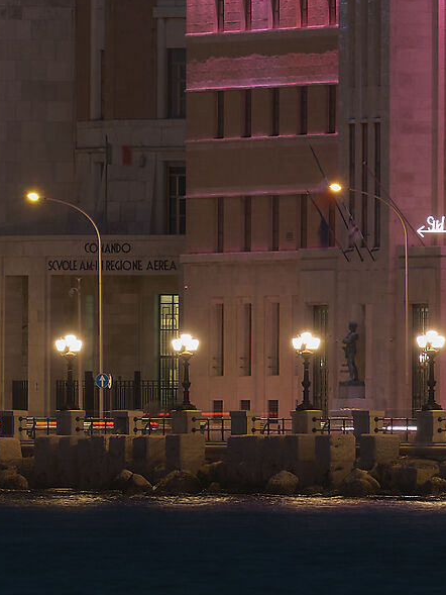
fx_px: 20178
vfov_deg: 1.7
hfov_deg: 1.3
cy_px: -44
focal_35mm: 1175
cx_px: 183
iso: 160
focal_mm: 200
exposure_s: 1.5
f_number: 8
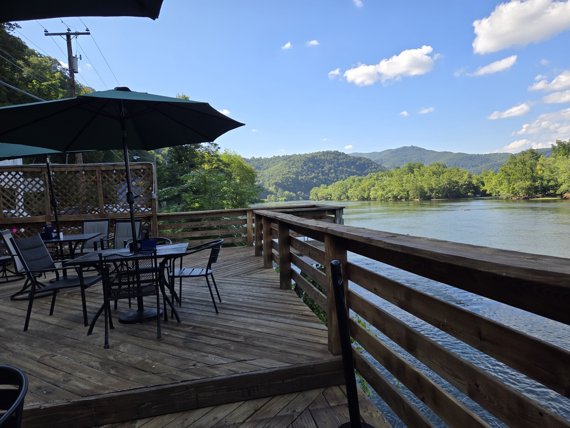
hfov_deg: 73.9
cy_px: 214
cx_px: 285
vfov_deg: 58.9
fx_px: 379
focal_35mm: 23
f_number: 1.8
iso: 25
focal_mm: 5.4
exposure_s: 1/909
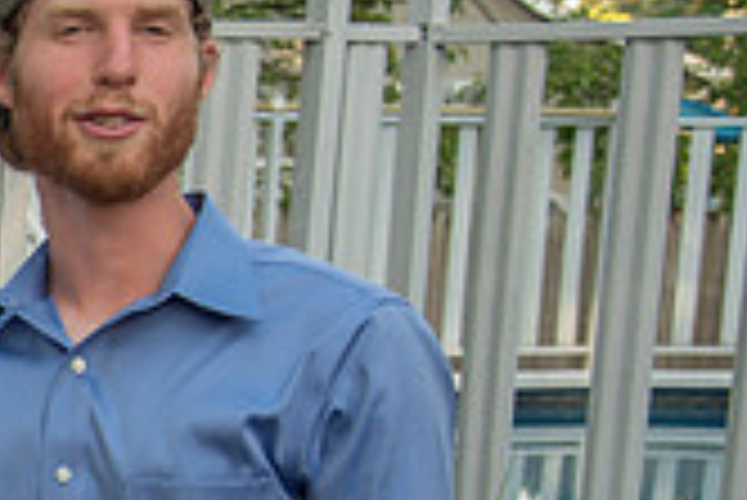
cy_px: 574
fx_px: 2471
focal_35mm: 119
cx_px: -477
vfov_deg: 11.3
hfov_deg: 15.4
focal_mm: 34
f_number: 4
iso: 100
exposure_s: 1/200
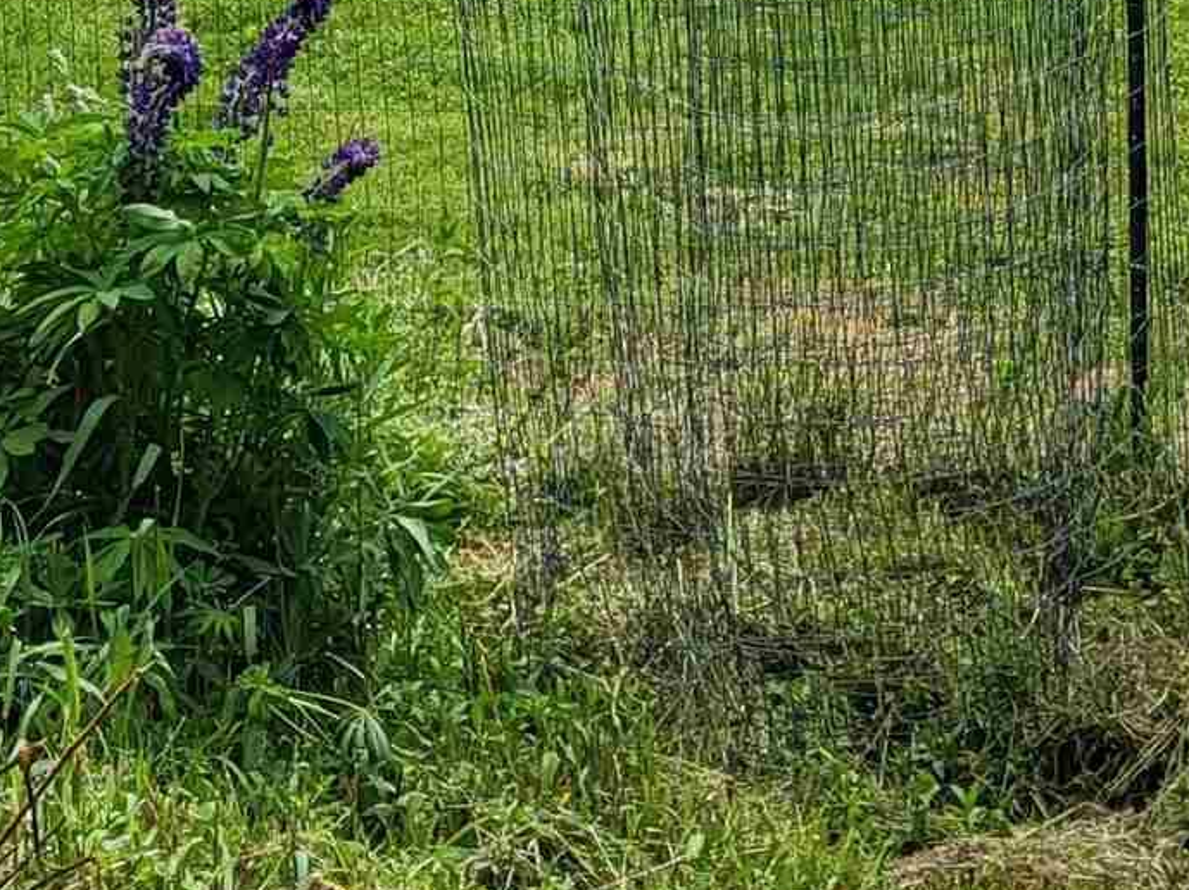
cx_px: 1096
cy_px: -164
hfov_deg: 16.7
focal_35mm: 116
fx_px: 3982
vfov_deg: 12.5
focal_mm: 5.4
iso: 40
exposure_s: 1/1441
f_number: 1.8
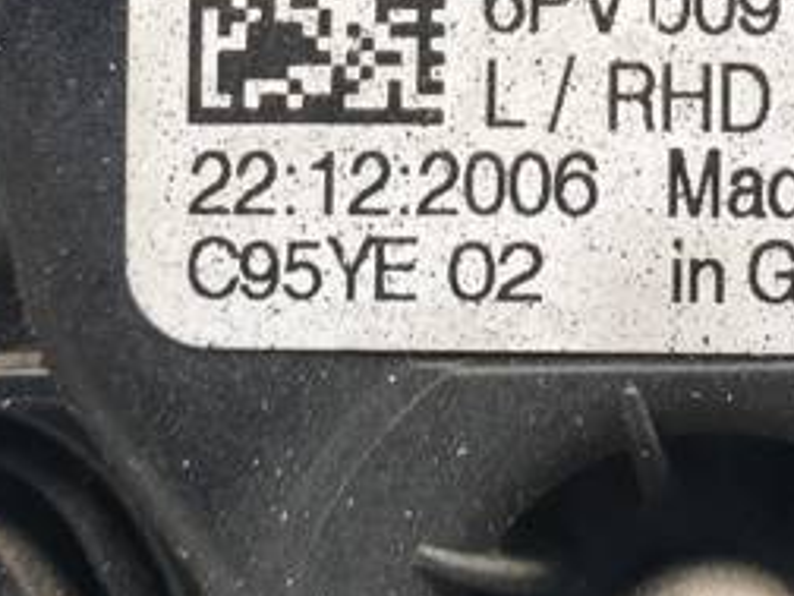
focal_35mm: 66
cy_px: -46
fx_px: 1514
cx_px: 561
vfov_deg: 21.2
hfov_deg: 29.1
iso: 80
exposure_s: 1/100
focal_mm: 4.3
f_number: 2.4
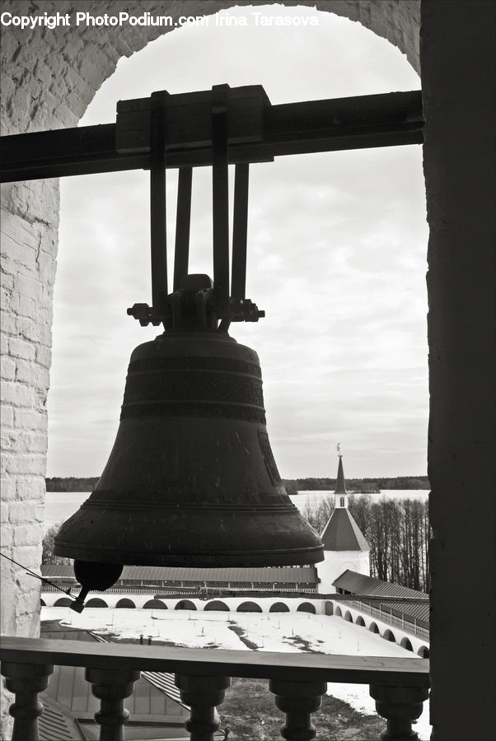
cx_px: 248
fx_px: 742
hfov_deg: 37.0
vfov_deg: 53.1
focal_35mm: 36
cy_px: 370
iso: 100
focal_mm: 24
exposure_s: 1/160
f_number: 13
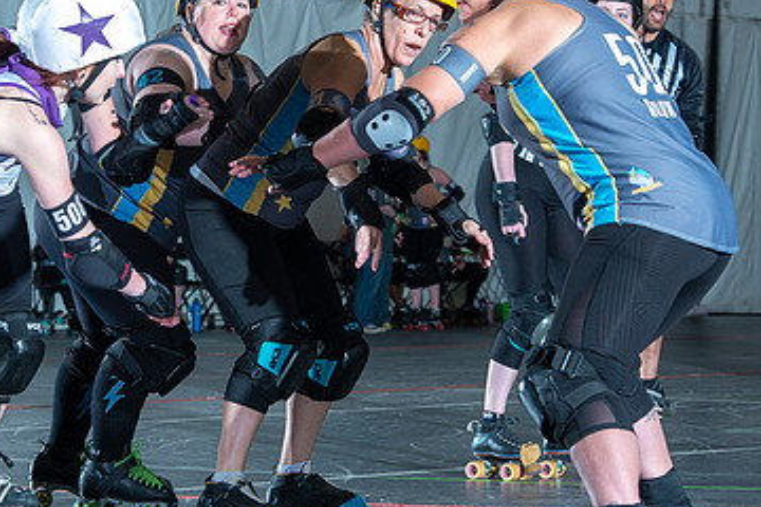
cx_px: 209
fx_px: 3572
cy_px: 250
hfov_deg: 12.1
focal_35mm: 169
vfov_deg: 8.1
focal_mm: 105
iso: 800
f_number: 8
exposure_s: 1/160
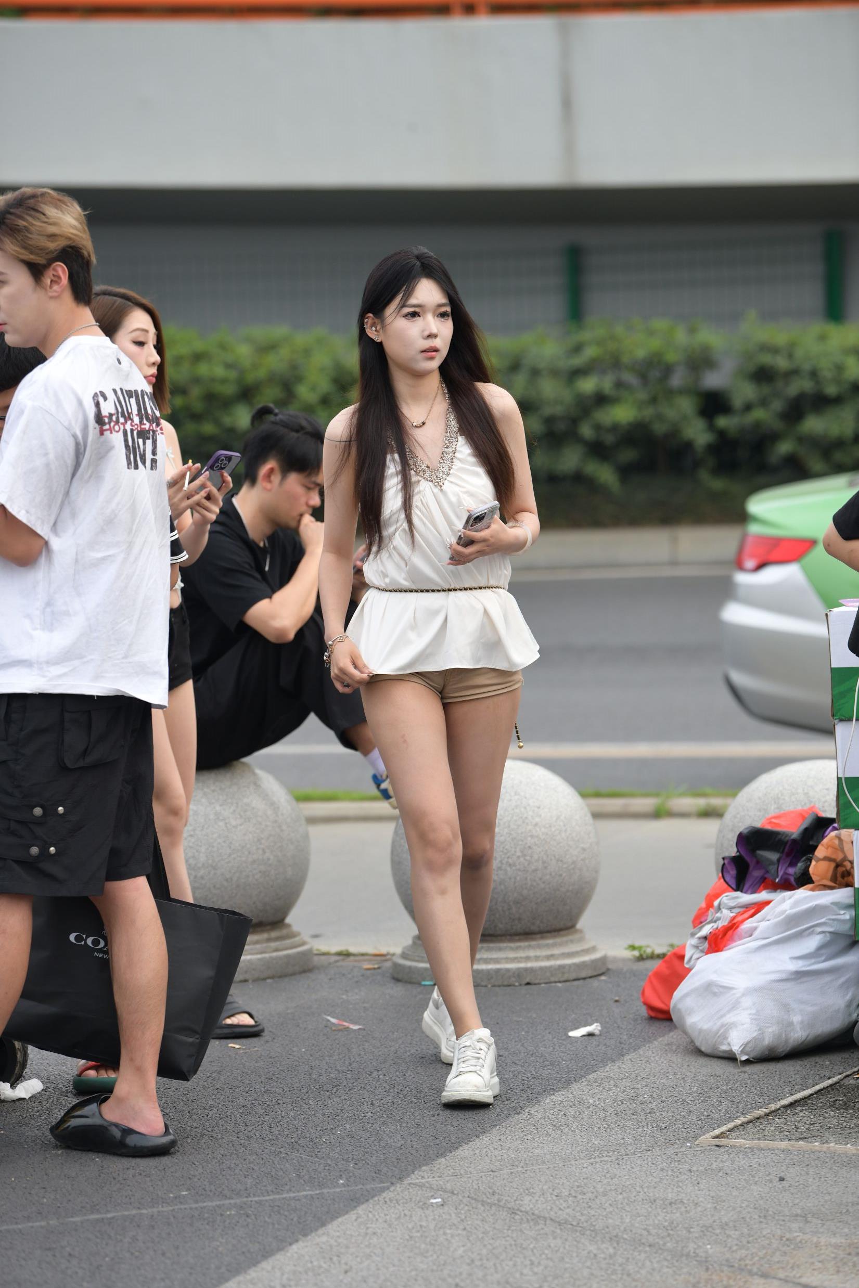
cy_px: 644
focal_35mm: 155
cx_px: 430
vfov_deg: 13.2
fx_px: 5546
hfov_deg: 8.9
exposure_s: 1/640
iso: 640
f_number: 4
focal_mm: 155
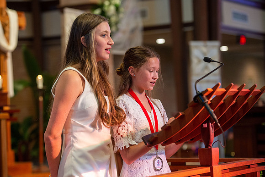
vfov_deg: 13.0
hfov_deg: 19.5
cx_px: 132
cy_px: 88
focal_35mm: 105
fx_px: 772
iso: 3200
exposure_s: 1/250
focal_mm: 105
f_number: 3.5
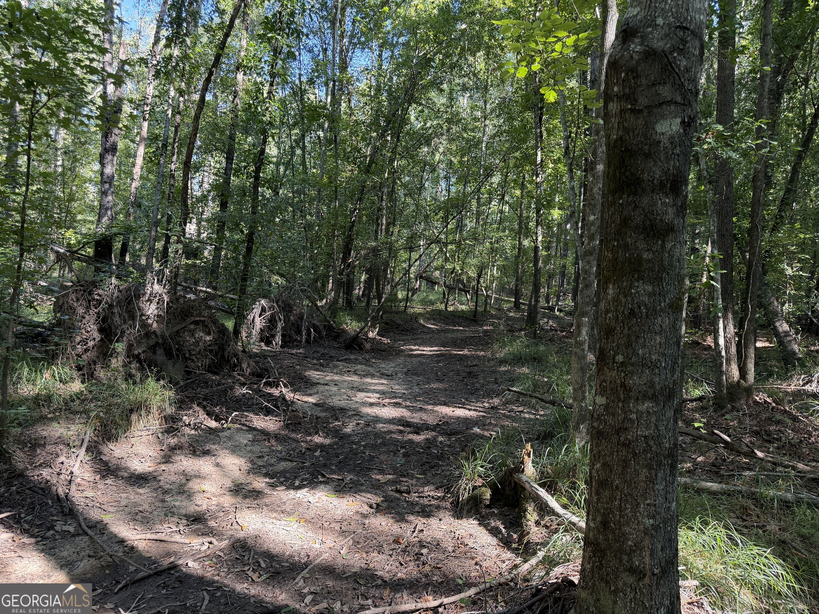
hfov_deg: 71.6
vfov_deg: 56.8
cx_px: 410
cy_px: 307
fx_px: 568
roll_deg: -3.7
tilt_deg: -3.2
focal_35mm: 24
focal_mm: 6.76
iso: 160
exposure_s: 1/176
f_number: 1.78
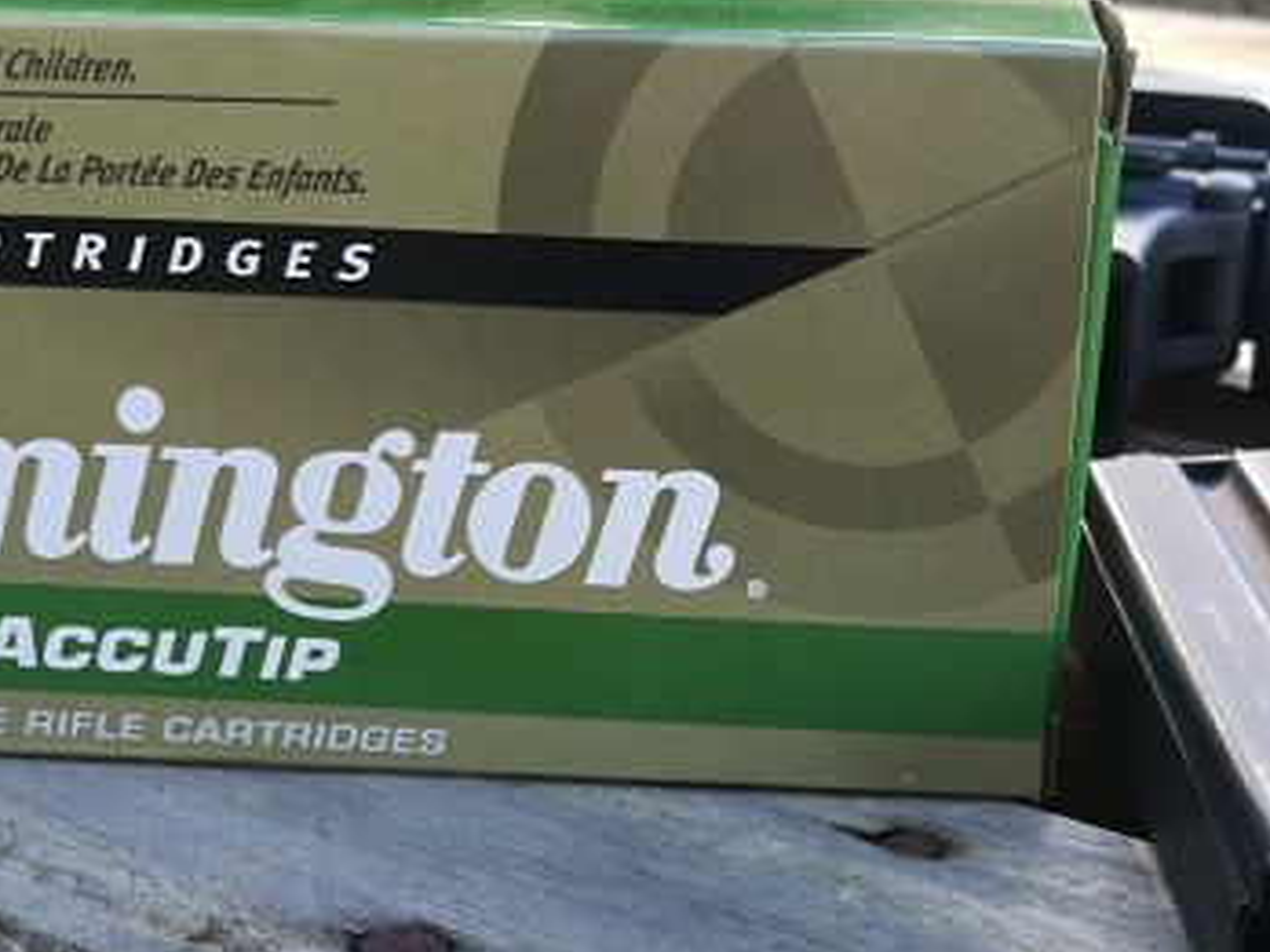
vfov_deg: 23.4
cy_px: 715
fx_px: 2275
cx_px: 748
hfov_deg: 31.1
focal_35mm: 62
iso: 80
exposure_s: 1/100
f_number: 2.2
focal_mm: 4.5
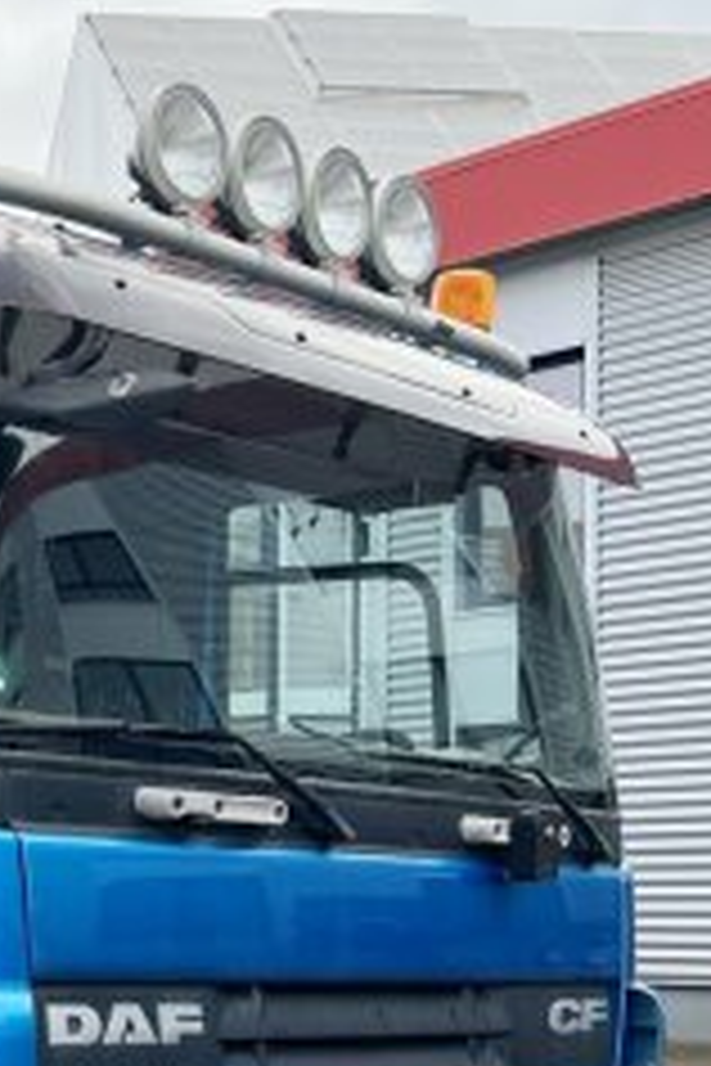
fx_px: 2162
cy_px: 886
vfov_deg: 27.0
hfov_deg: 16.9
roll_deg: -0.2
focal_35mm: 73
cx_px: -360
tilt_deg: +0.3
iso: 50
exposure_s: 1/1412
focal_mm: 5.7
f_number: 1.5
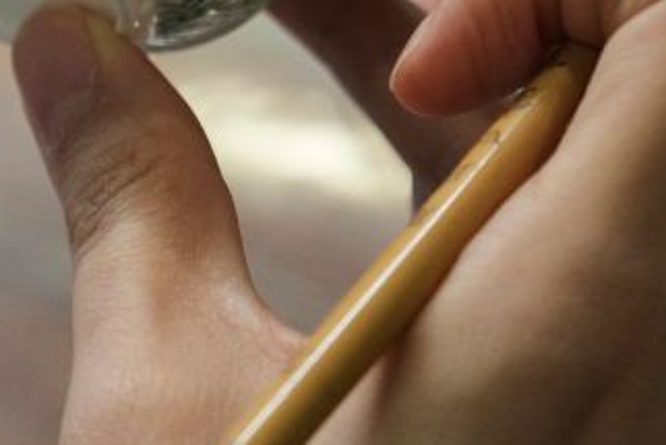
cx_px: -232
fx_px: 7477
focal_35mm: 404
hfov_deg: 5.1
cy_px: -141
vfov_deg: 3.4
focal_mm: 105
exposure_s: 1/500
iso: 2500
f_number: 4
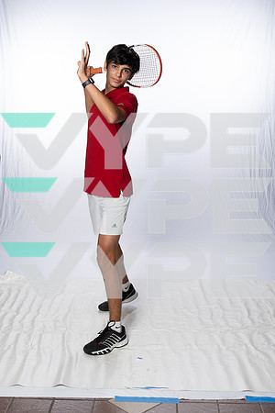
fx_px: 538
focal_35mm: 47
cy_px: 206
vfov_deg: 41.9
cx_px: 138
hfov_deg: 28.6
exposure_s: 1/250
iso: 640
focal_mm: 47
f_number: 8
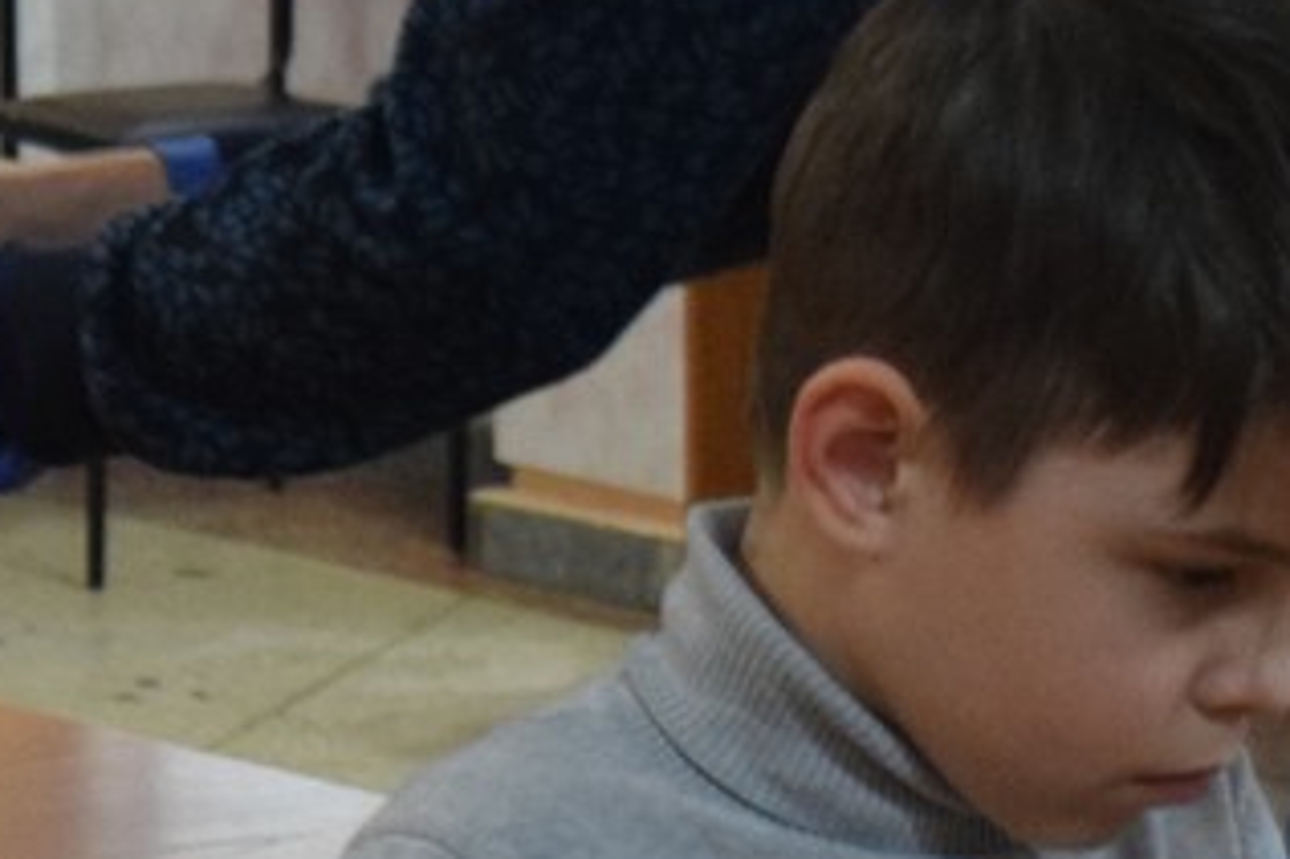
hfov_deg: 9.9
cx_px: -175
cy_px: 605
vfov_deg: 6.7
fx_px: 7349
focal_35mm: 205
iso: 2500
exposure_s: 1/60
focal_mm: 31
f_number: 4.2
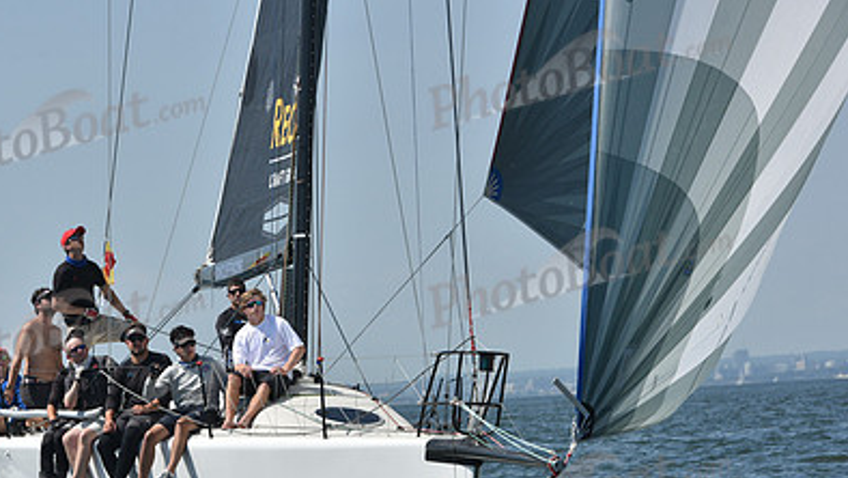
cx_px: 319
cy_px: 414
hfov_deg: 9.0
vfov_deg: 5.1
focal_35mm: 239
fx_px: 5376
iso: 250
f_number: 9
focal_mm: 155
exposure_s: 1/1250
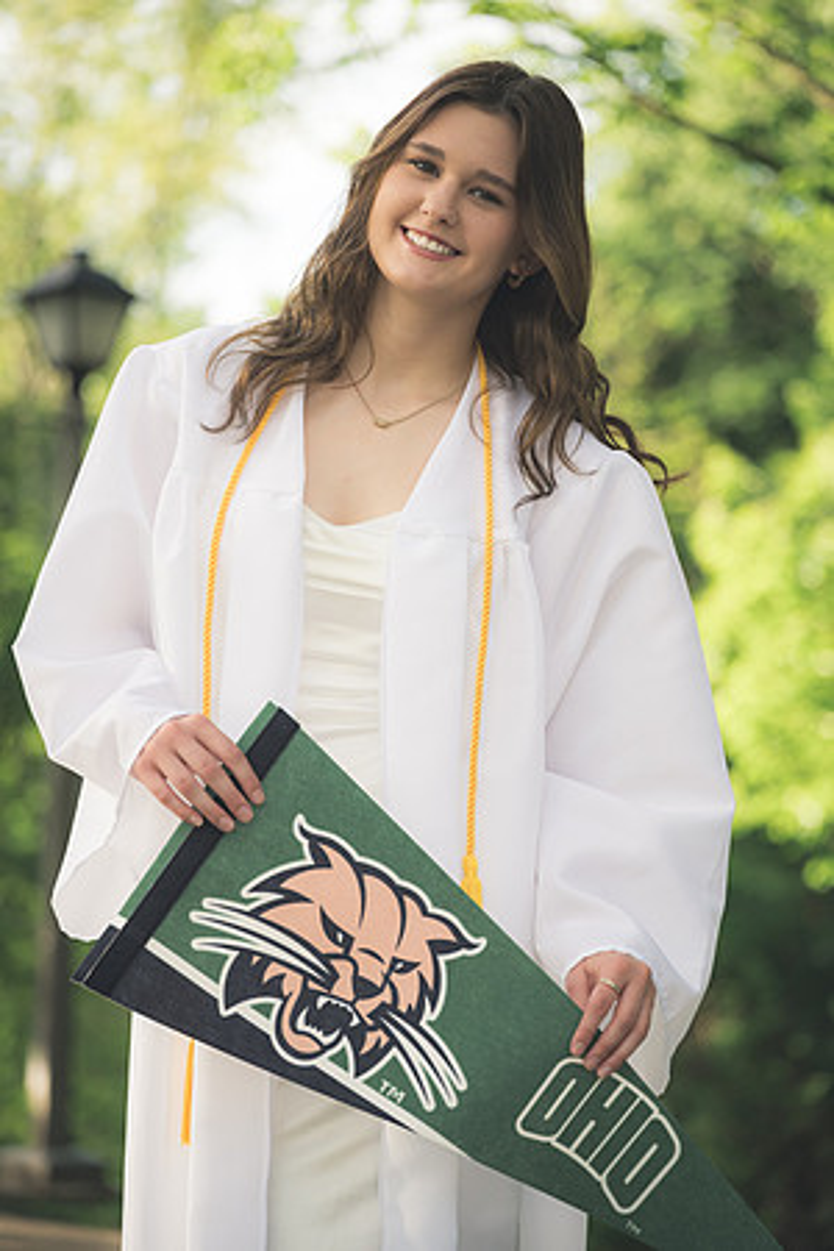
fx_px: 4170
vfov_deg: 17.1
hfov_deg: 11.4
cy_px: 626
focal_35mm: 120
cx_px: 417
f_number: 4
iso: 720
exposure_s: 1/1000
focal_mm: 120
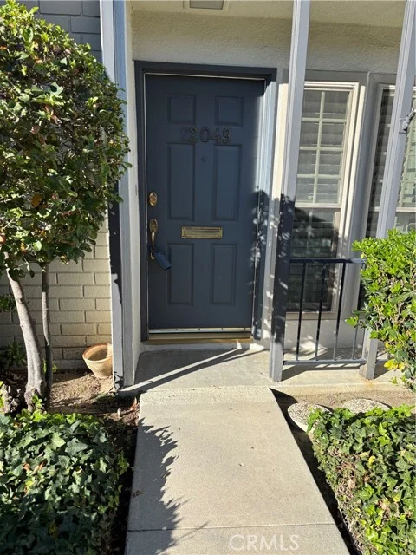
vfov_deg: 67.3
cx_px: 208
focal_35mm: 26
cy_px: 278
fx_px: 417
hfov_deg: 53.1
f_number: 1.6
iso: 50
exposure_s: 1/1616
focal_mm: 5.96
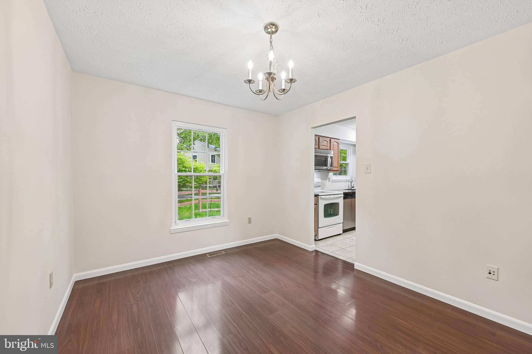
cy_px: 177
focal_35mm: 14
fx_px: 207
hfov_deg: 104.3
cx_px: 266
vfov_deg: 81.2
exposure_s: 1/8
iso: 400
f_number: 8
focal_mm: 14
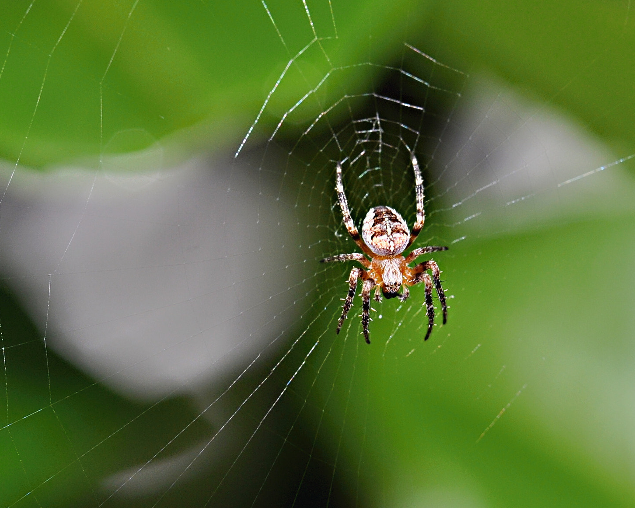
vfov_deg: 13.0
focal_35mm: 119
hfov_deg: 16.1
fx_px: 2237
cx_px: 393
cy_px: 254
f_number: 8
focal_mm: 60
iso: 200
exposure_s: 1/60
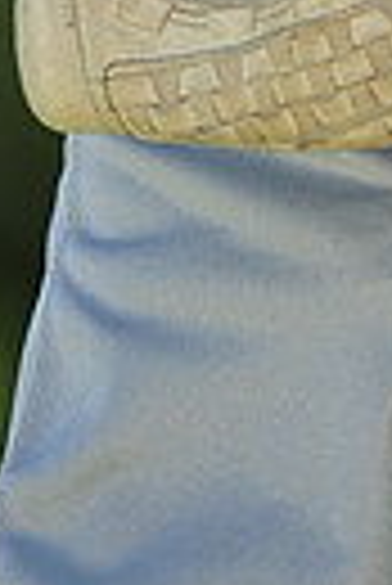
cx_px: 387
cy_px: -540
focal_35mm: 889
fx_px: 14481
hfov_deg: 1.6
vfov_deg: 2.3
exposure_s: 1/640
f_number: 4
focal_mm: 200
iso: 200
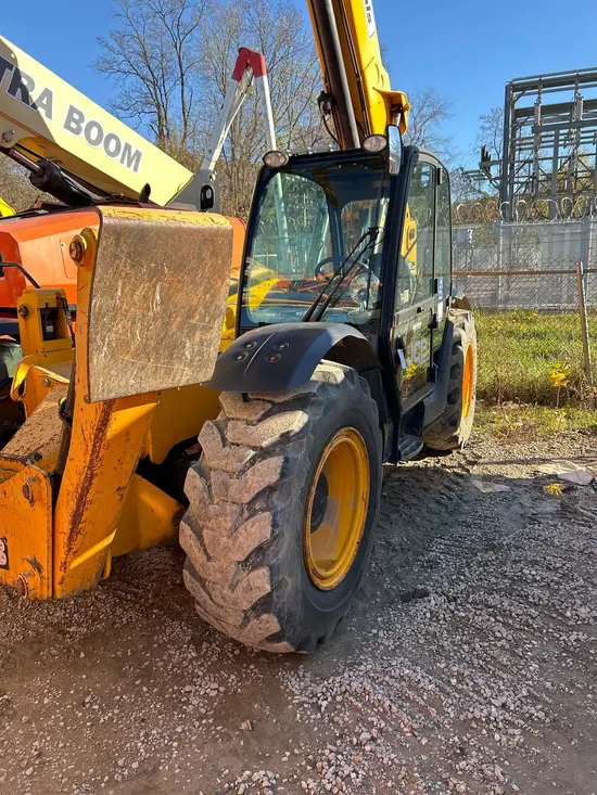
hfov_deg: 53.1
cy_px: 398
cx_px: 298
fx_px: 598
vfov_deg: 67.3
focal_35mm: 26
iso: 50
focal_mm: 5.7
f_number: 1.5
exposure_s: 1/786
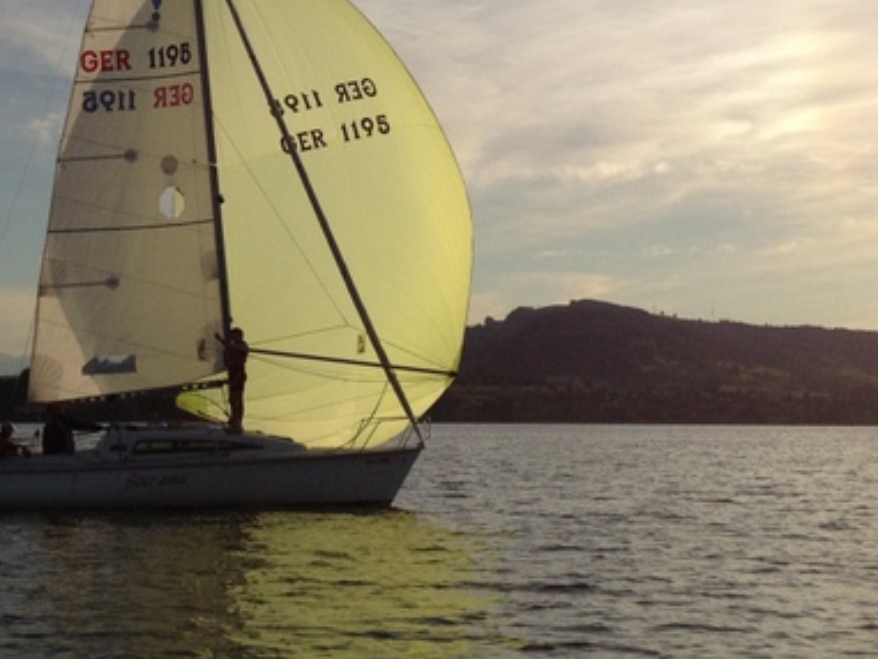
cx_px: 203
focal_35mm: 94
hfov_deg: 20.7
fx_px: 2385
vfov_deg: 15.6
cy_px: 120
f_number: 2.4
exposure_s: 1/3460
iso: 50
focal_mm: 4.28
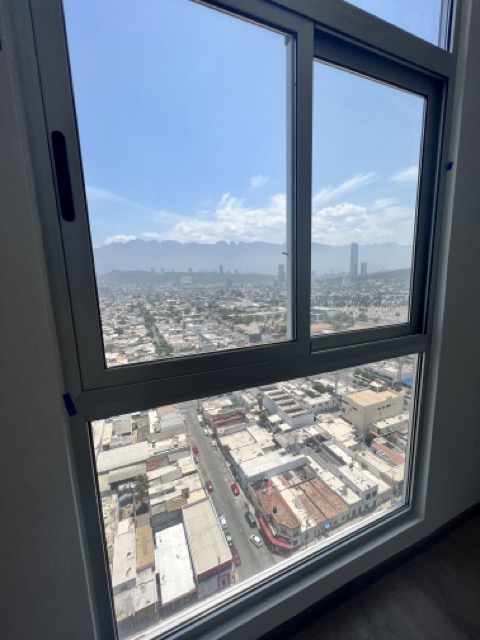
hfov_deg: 89.9
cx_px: 240
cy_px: 320
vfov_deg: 106.2
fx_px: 240
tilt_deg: -9.3
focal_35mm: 13
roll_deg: +2.6
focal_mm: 1.57
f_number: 1.8
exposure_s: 1/1815
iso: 32
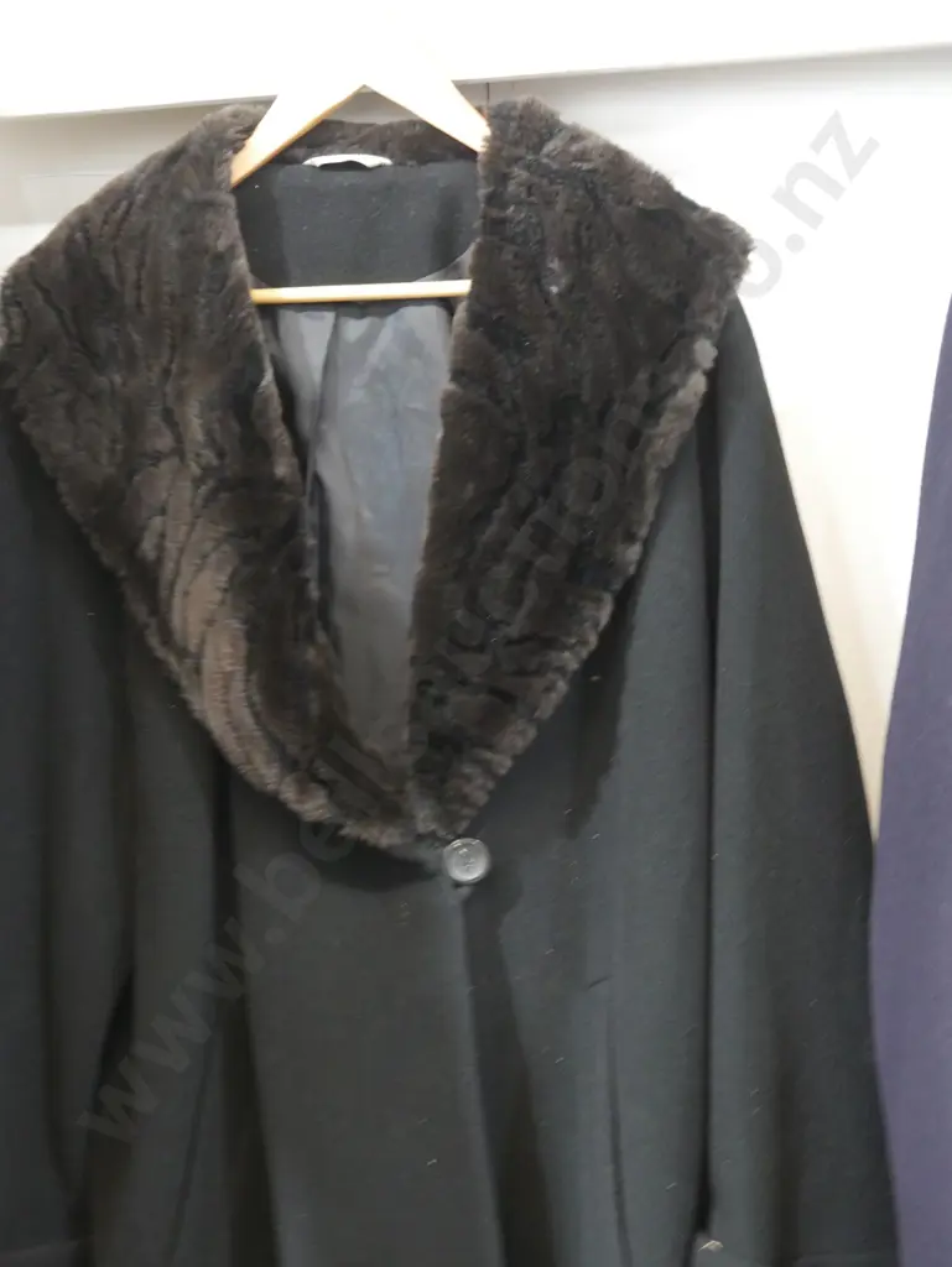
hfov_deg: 29.1
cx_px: 476
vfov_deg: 38.2
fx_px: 1832
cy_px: 634
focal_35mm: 50
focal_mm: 25
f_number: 5.3
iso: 3200
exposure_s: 1/13
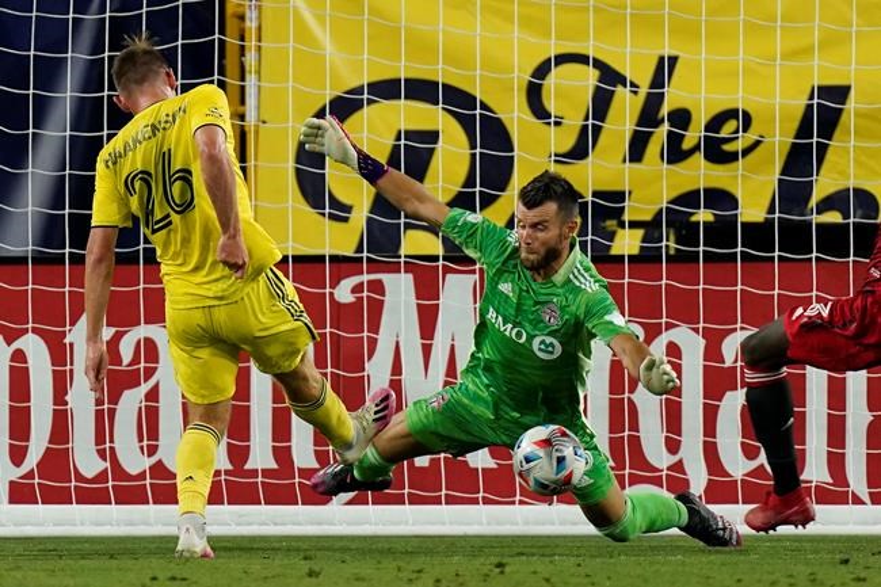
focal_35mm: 600
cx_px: 440
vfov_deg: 2.3
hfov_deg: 3.4
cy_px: 294
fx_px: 14679
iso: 3200
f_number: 4
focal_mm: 600
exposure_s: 1/2000
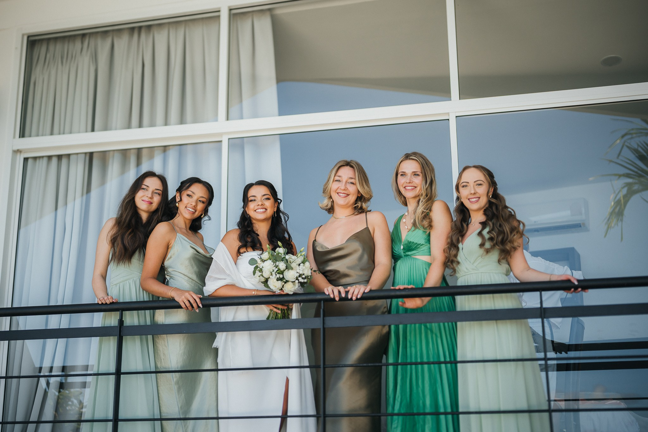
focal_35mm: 53
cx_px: 305
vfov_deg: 25.6
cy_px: 204
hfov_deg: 37.6
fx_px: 951
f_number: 1.4
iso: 125
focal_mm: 50
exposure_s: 1/2000
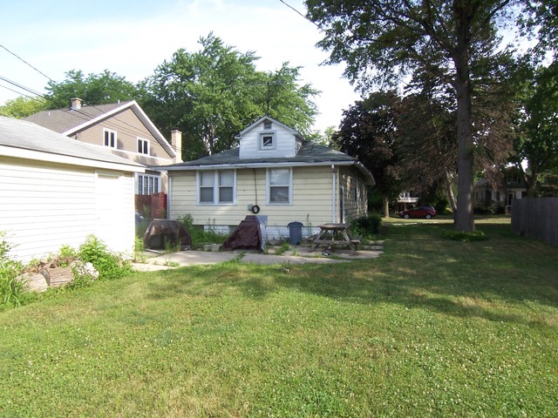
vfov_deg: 58.9
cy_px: 209
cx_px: 279
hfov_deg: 73.9
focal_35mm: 23
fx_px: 371
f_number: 5.6
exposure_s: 1/100
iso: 64
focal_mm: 3.8
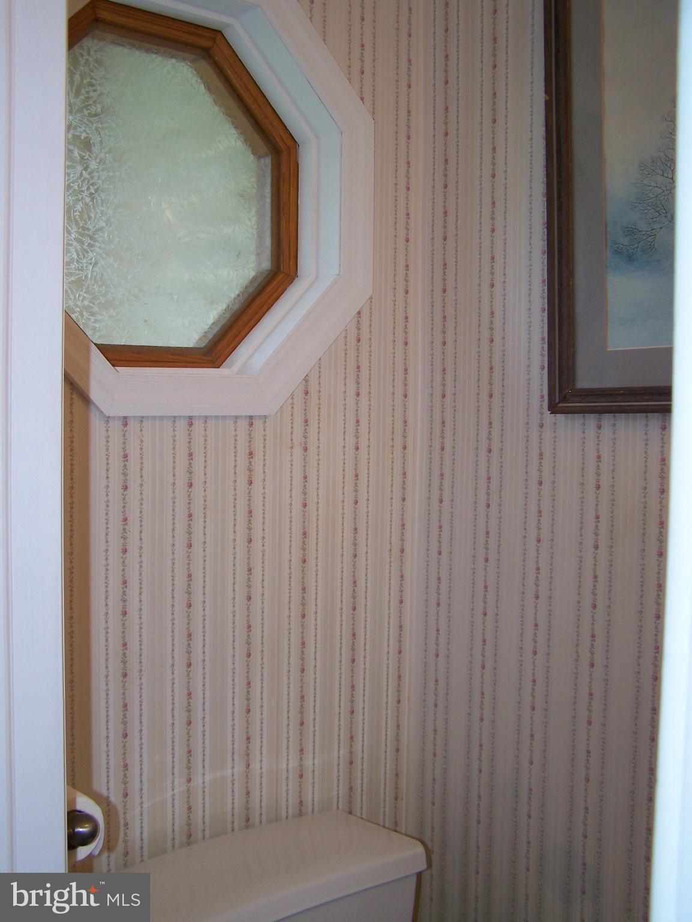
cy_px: 461
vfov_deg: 49.0
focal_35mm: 38
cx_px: 346
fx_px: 1013
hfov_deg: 37.7
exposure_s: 1/60
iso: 80
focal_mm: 6.3
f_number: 2.8
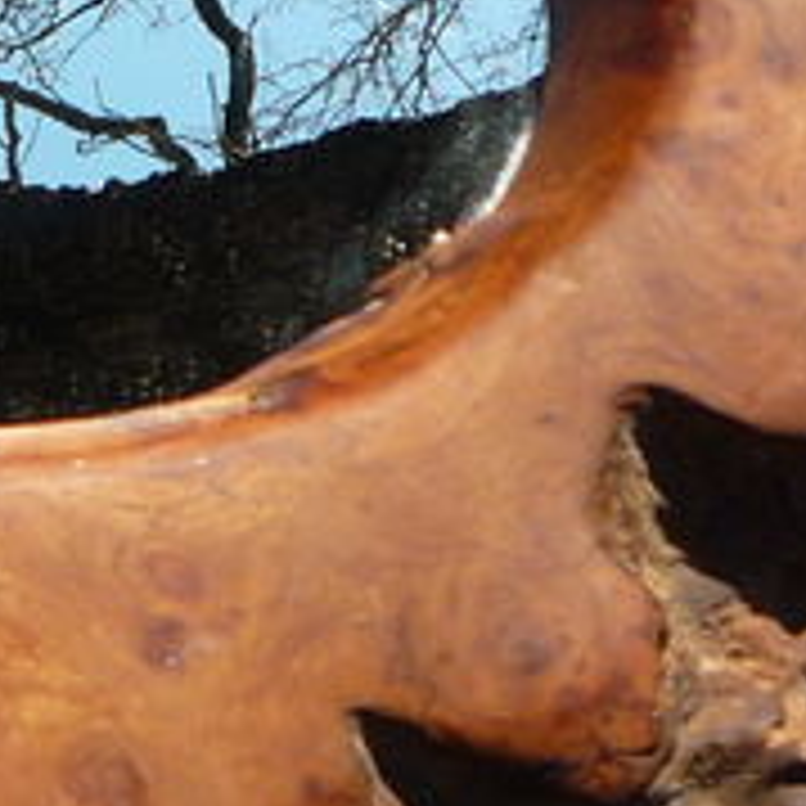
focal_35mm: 148
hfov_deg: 11.4
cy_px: -122
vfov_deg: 11.6
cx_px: -302
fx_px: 3899
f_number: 4
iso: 100
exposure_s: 1/400
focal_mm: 5.2
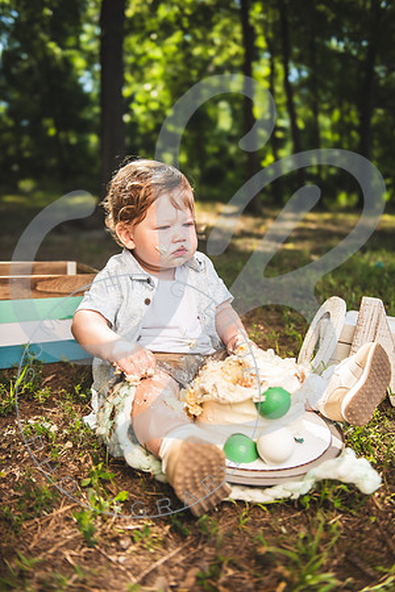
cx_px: 198
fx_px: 527
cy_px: 296
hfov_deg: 41.1
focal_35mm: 32
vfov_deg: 58.7
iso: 100
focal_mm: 32
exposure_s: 1/800
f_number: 2.8
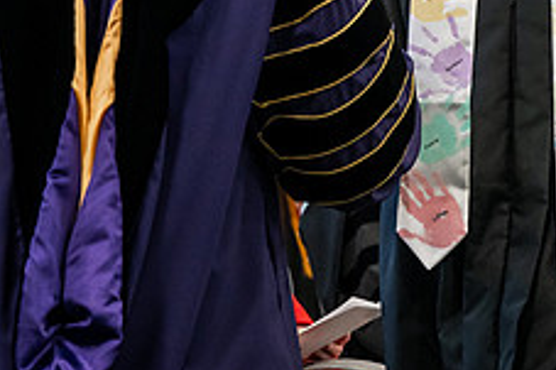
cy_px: -85
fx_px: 3395
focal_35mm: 220
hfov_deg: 9.4
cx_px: 274
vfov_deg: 6.2
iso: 4000
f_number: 4.5
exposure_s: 1/200
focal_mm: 86
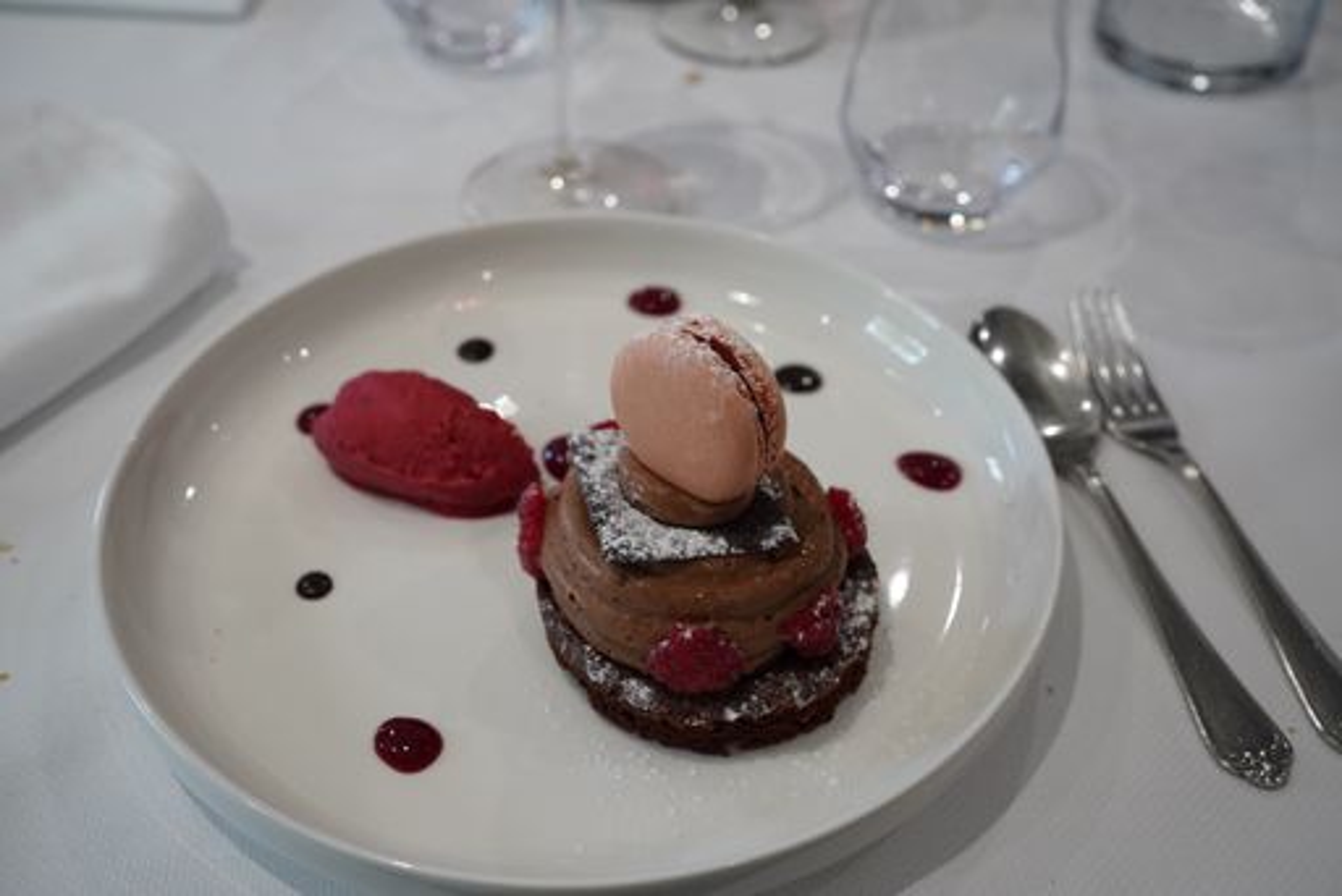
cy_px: 448
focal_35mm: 35
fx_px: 1305
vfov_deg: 37.9
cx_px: 671
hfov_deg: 54.4
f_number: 5.6
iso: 1250
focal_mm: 35
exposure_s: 1/125
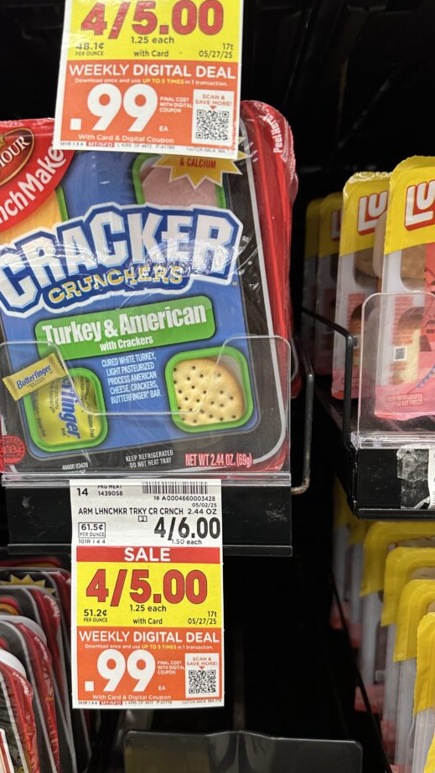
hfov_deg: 39.9
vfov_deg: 66.1
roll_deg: +0.2
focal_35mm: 29
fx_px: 595
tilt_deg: -10.5
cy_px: 396
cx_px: 168
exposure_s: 1/121
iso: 160
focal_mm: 6.86
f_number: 1.78
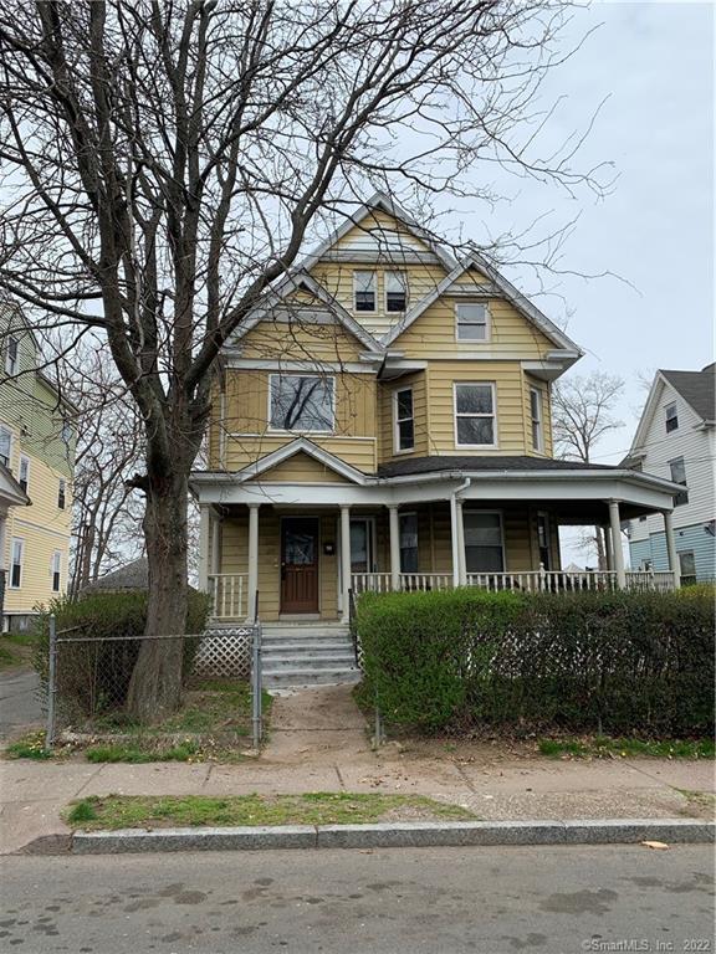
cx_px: 358
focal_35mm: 26
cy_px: 477
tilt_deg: +12.2
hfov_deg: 53.1
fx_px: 717
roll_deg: +1.6
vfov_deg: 67.3
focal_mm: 4.25
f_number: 1.8
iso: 25
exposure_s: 1/2208
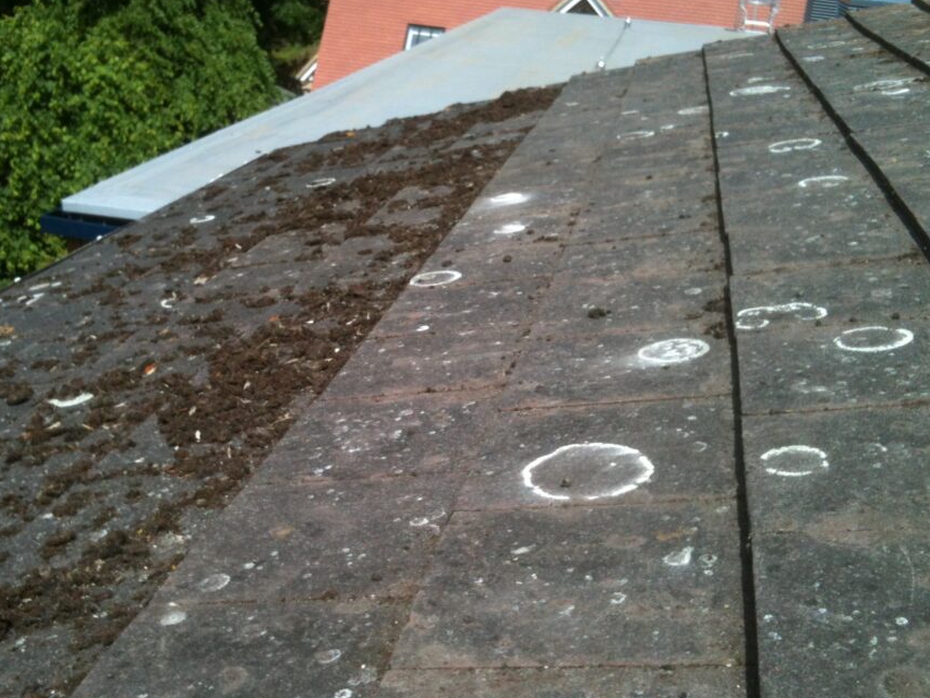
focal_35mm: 42
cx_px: 415
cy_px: 373
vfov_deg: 34.3
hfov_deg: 44.7
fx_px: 1129
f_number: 2.8
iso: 64
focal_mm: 3.85
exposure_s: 1/1095
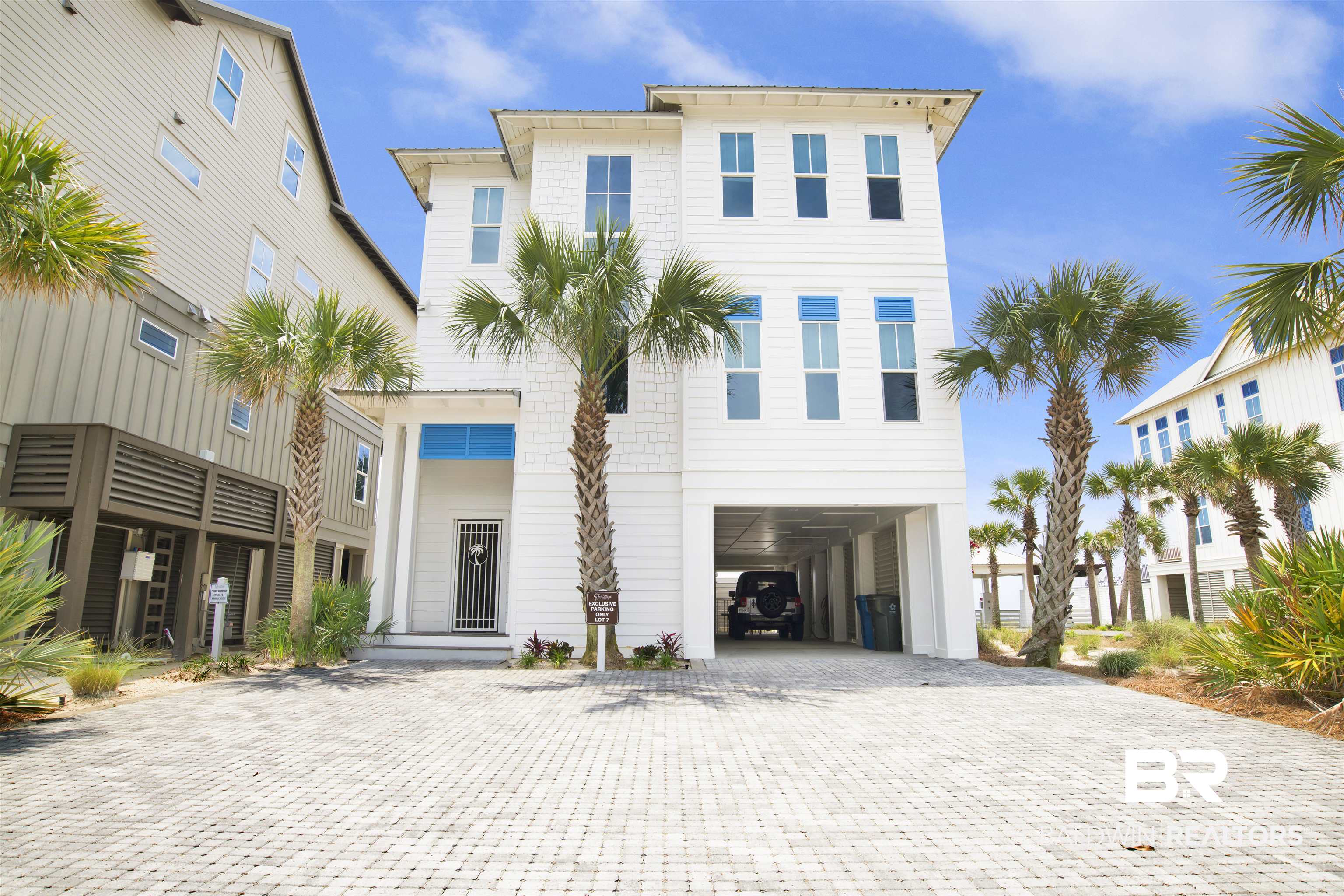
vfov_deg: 61.9
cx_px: 672
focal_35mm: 20
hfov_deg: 84.0
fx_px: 747
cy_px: 448
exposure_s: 1/160
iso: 200
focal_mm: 20
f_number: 11
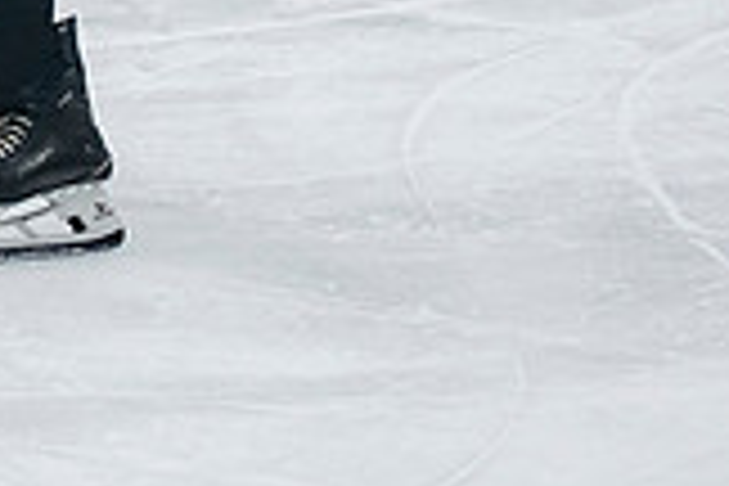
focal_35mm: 338
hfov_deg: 6.0
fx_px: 6844
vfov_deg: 4.0
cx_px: -309
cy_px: -250
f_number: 3.2
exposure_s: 1/640
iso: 2000
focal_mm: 70
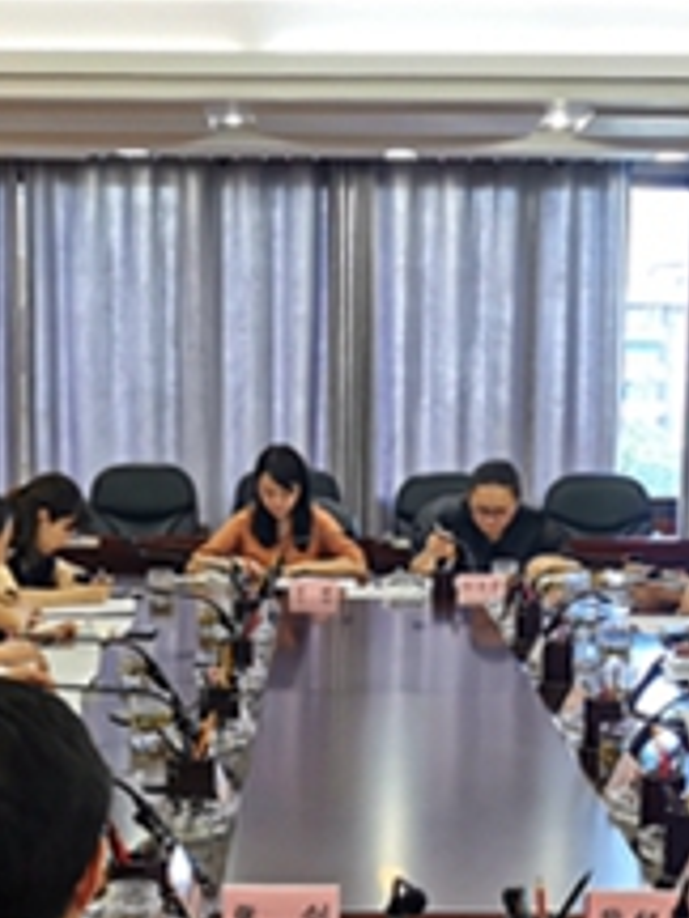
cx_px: 344
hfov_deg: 18.4
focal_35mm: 80
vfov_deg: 24.2
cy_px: 676
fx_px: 2123
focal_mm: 5.56
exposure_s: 1/100
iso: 80
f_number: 1.6
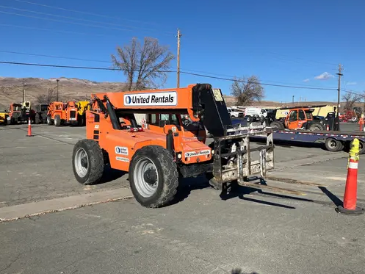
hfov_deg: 58.3
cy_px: 124
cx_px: 187
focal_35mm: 31
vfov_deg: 45.4
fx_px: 327
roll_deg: -1.5
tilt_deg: +0.3
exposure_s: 1/2433
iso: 32
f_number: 1.8
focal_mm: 3.99
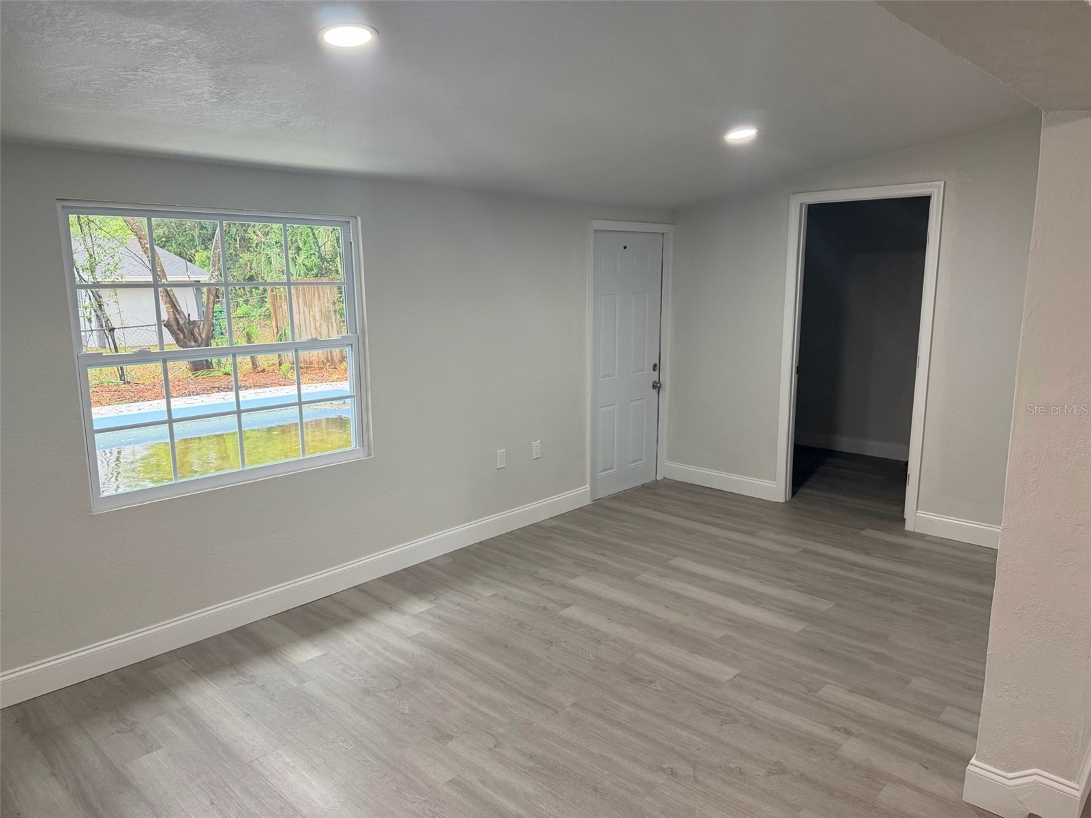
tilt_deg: -10.1
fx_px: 756
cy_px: 409
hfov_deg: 71.6
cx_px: 546
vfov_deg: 56.8
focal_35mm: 24
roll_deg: +0.4
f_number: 1.78
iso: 250
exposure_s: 1/120
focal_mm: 6.76
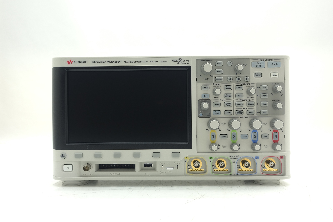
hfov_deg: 55.8
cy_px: 111
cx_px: 166
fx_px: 314
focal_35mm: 34
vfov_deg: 38.9
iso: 100
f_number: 3.2
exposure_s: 1/15
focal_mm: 12.48
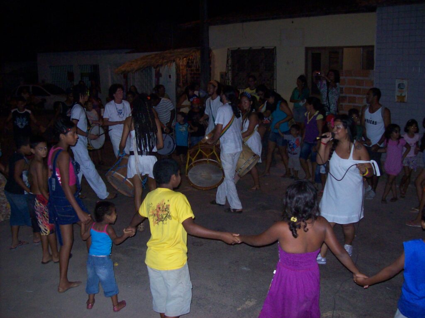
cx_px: 212
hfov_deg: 51.4
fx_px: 442
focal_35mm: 36
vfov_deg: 39.6
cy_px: 159
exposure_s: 1/64
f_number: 2.7
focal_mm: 6
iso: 200
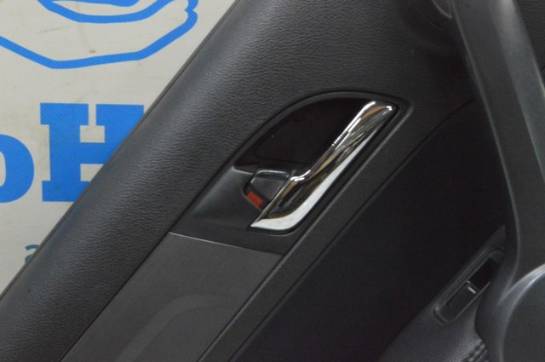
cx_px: 272
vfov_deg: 21.5
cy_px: 181
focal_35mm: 63
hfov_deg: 31.9
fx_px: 953
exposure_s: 1/15
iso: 6400
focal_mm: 42
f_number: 20
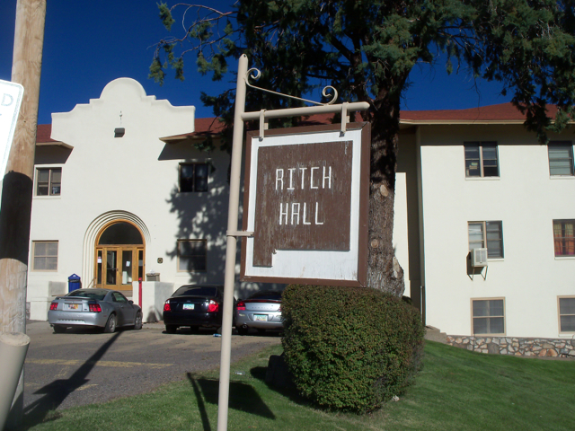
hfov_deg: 52.6
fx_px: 581
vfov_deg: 40.7
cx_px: 288
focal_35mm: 35
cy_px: 216
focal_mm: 6.3
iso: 64
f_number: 5.5
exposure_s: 1/800
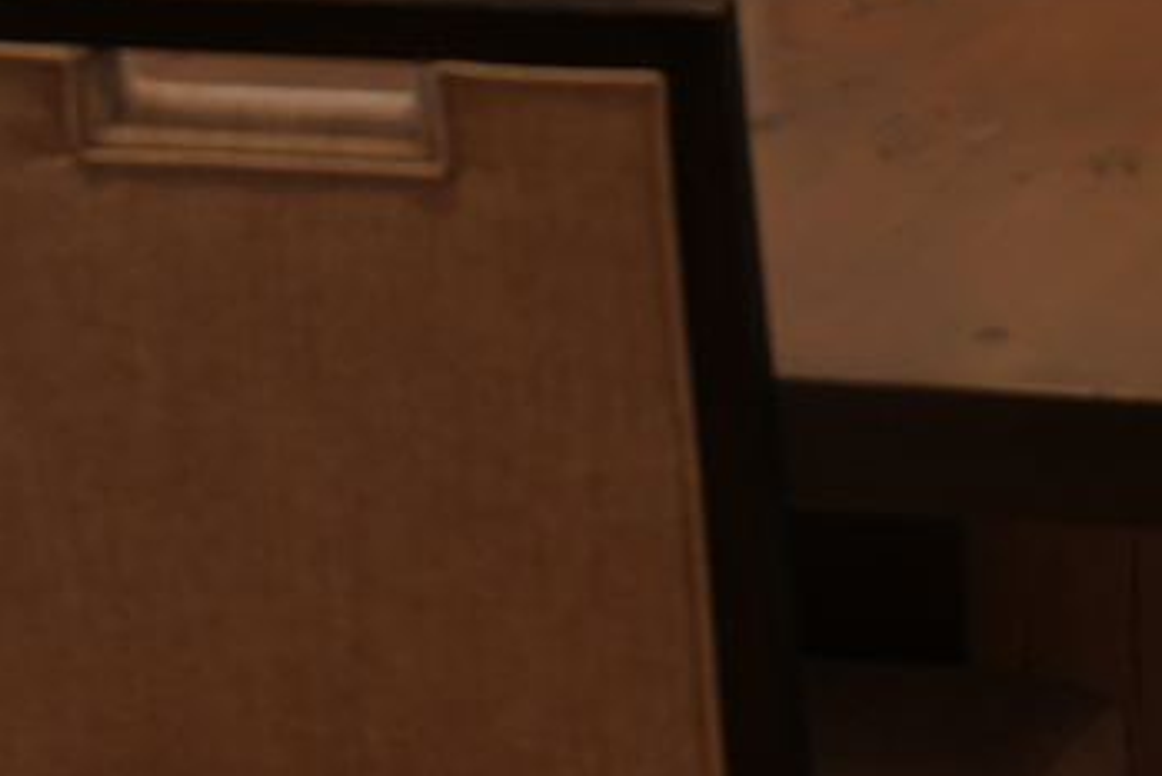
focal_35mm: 257
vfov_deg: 5.2
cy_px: -1184
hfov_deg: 8.0
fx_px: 8288
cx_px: 263
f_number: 2.8
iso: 80
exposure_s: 1/30
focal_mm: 29.2
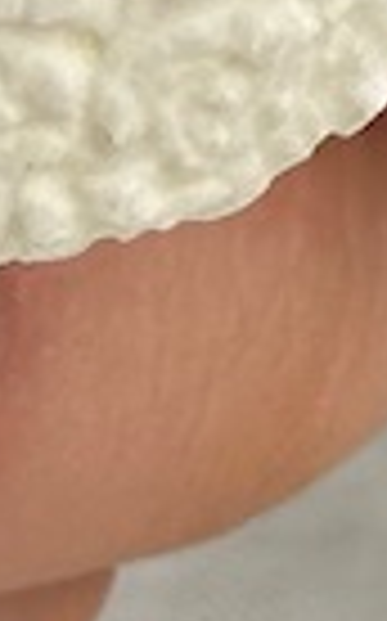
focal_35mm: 471
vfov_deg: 4.3
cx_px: 1179
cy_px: -1138
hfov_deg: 2.7
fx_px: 7965
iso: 64
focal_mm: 6.86
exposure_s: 1/858
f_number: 1.78
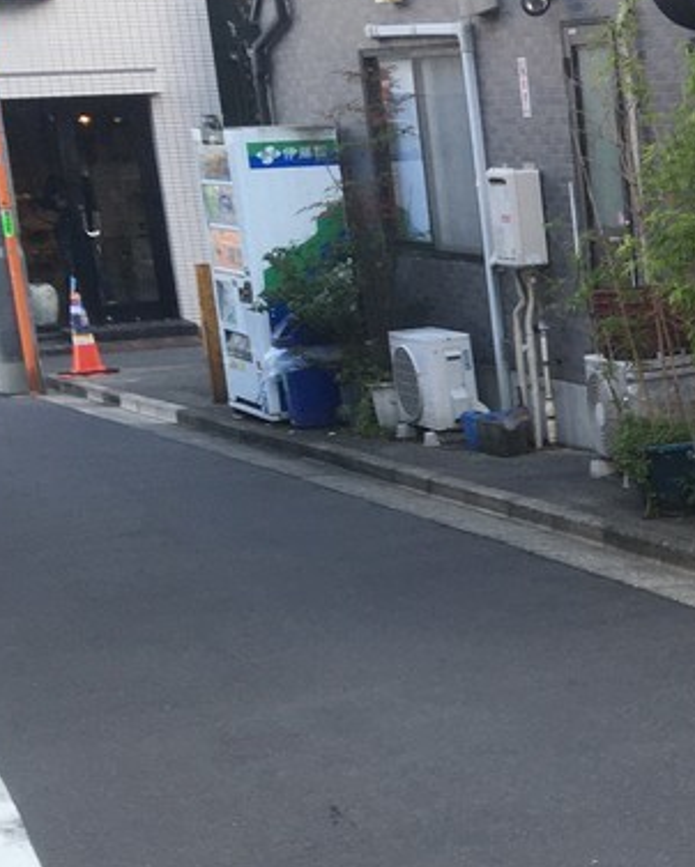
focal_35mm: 90
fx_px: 2312
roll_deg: +1.8
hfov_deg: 15.8
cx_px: 1010
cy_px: 757
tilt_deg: -16.4
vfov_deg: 20.9
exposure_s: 1/120
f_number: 2.2
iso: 32
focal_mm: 4.15
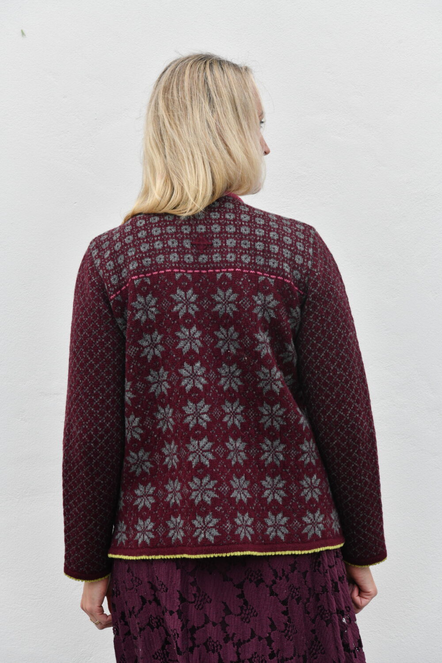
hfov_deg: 19.5
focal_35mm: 70
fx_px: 1289
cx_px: 221
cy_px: 332
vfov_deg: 28.8
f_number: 9.5
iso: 1600
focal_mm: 70
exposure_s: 1/350
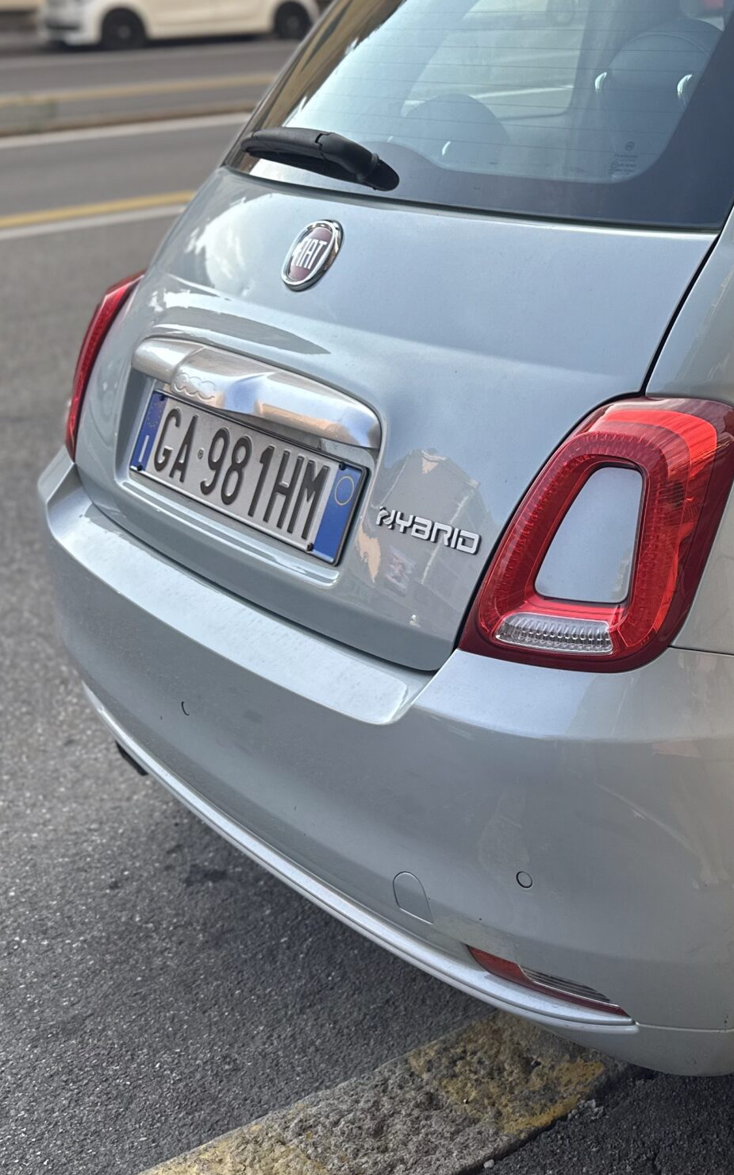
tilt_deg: -20.5
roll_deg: +1.3
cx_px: 837
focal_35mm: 44
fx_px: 1408
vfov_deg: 45.2
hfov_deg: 26.5
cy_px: 519
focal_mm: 6.86
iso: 80
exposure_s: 1/663
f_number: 1.78
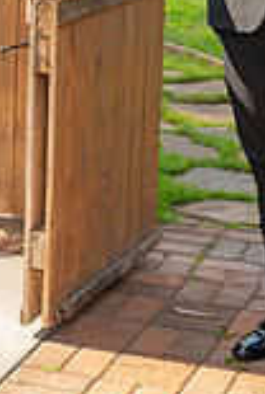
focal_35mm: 141
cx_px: 132
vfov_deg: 14.1
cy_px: -86
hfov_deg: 9.8
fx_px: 1550
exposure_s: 1/160
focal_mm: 32
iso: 320
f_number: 6.3
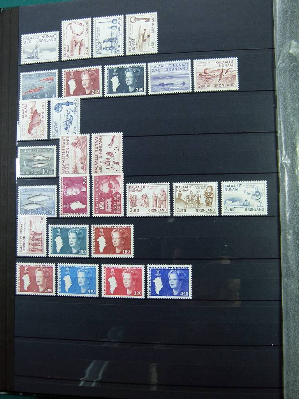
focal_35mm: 32
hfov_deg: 44.2
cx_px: 150
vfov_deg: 56.8
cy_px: 200
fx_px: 369
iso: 100
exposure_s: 1/60
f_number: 3
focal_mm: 5.8
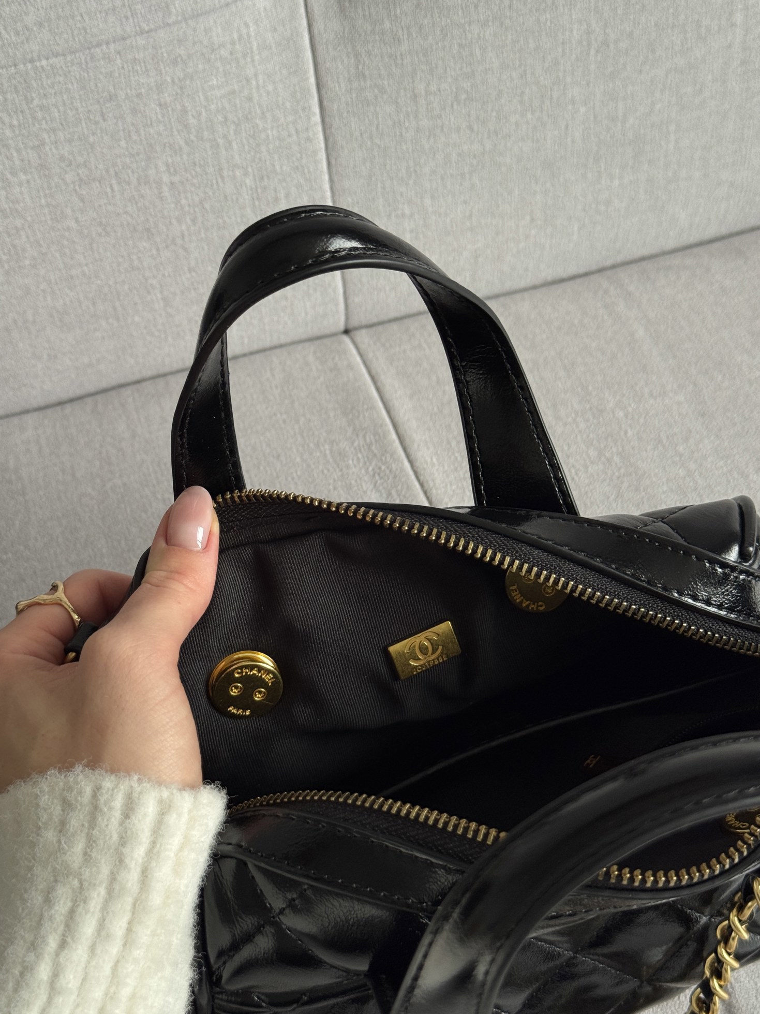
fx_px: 1435
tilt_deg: -60.1
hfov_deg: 29.7
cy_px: 505
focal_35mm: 49
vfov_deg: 38.9
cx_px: 376
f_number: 1.78
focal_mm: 6.76
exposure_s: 1/87
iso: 100
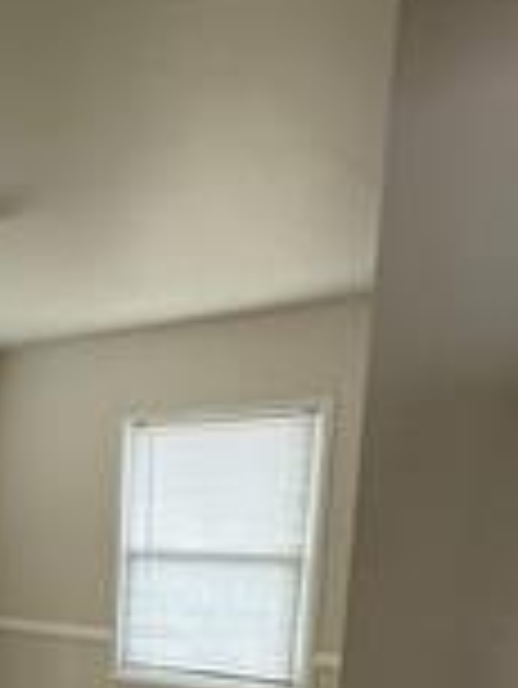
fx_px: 877
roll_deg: +0.3
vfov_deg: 38.2
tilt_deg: -10.2
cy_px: 688
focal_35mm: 44
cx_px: -32
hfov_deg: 30.0
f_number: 2.2
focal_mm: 2.22
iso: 500
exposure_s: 1/60
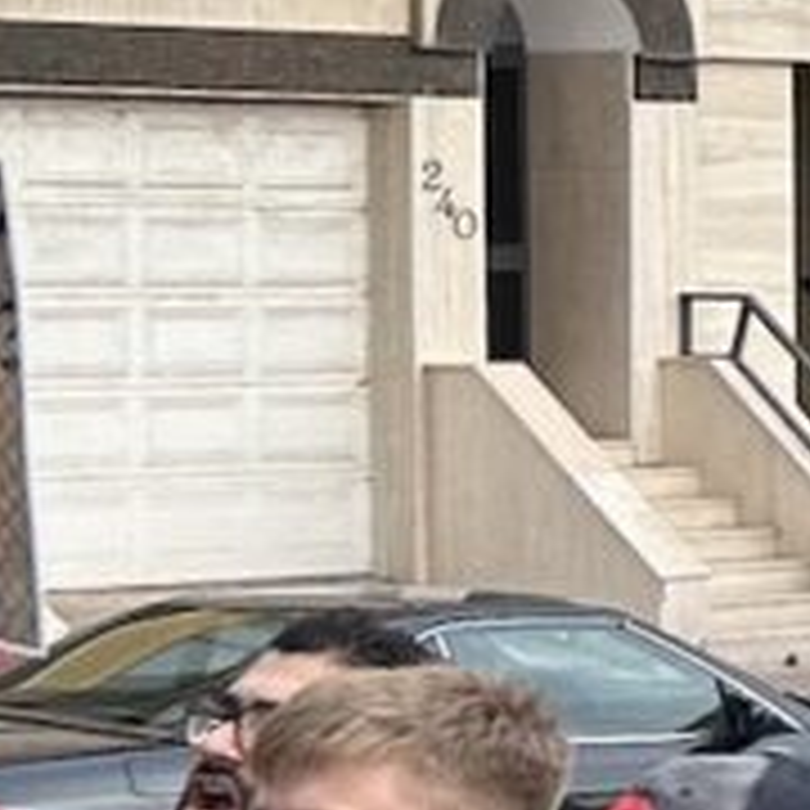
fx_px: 5189
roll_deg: +0.5
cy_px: 310
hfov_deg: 6.9
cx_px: 3195
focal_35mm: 196
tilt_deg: -1.8
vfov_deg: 8.9
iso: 50
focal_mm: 5.7
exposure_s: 1/293
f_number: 1.5
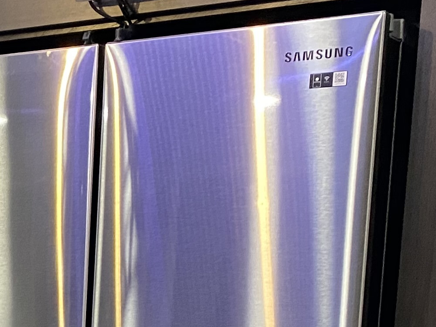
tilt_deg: -8.6
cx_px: -189
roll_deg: +0.1
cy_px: 531
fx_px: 1323
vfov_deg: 13.1
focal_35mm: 105
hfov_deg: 17.2
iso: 250
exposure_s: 1/60
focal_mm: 4.25
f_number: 1.8
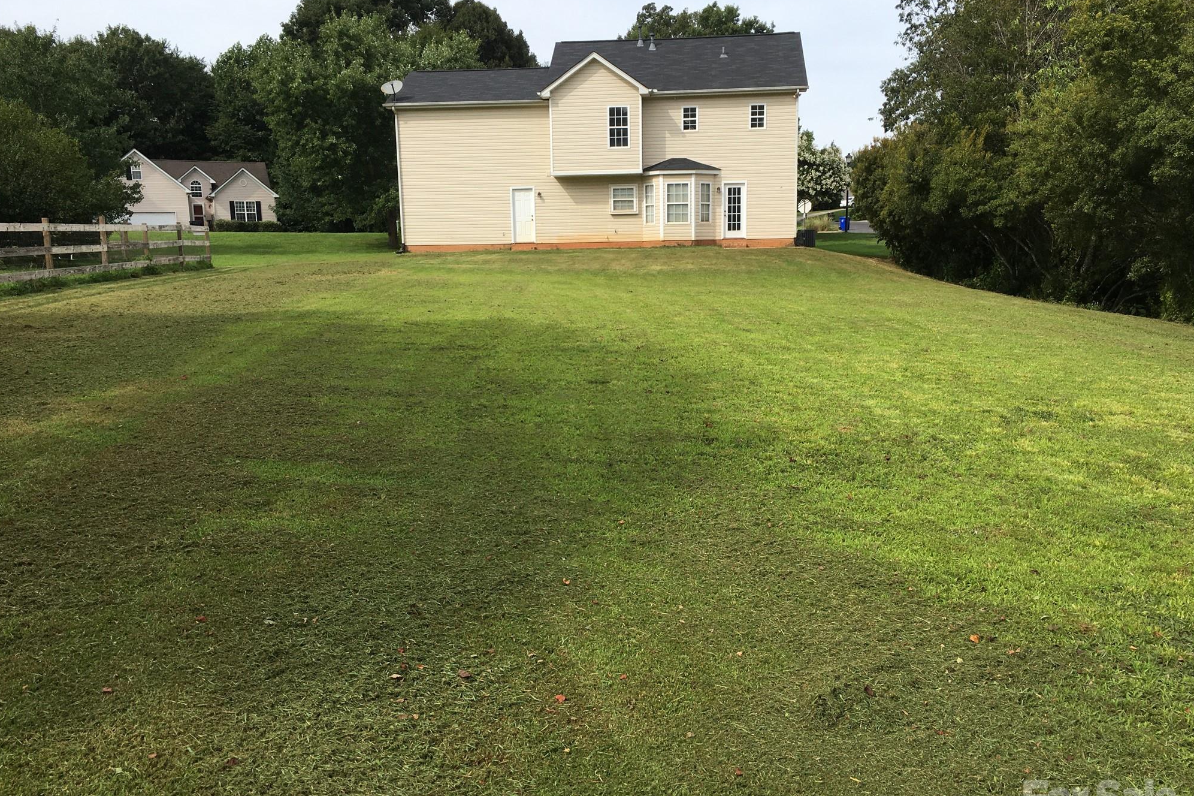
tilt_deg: -8.6
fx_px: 1028
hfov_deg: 60.3
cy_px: 432
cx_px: 607
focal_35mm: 31
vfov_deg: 42.3
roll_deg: +0.4
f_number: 2.2
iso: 25
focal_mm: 4.15
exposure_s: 1/1099
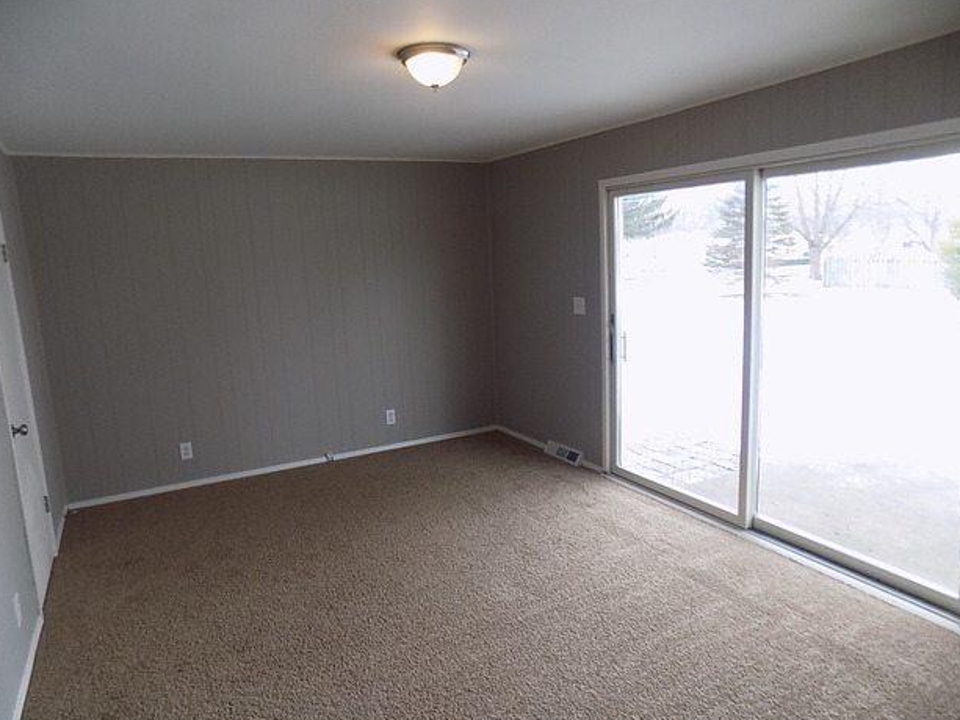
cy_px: 366
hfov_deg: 71.6
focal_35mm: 24
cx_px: 493
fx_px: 666
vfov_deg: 56.8
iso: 100
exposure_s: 1/30
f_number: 3.1
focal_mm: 4
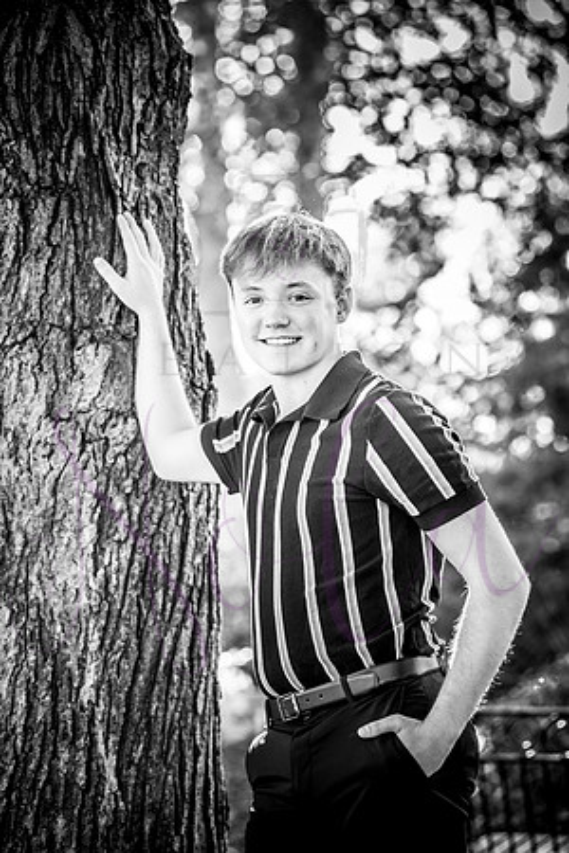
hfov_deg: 11.4
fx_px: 2845
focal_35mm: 120
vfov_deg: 17.1
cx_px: 284
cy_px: 426
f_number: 4
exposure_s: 1/320
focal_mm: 120
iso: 800
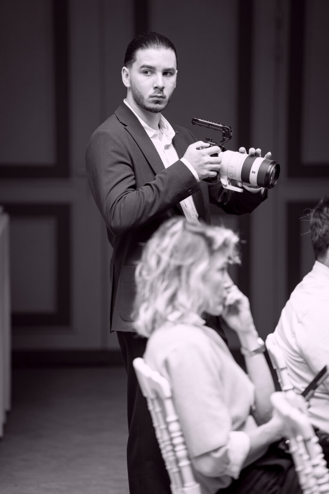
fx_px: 2741
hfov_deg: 6.9
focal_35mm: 200
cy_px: 247
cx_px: 164
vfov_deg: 10.3
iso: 320
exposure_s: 1/250
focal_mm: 200
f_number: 2.8
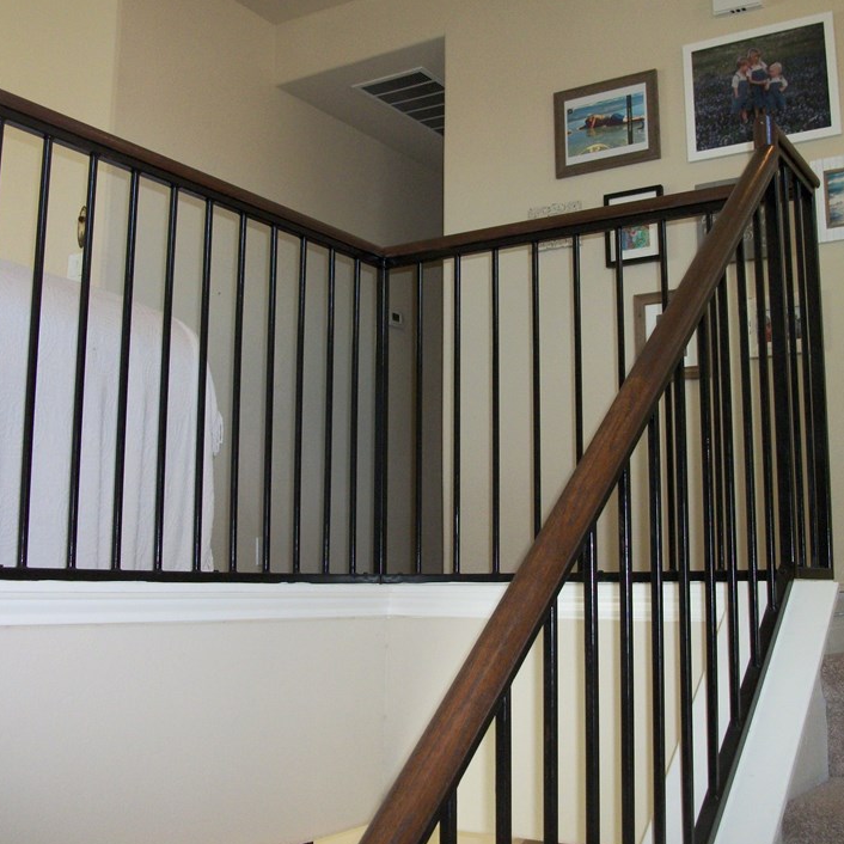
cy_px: 430
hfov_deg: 40.9
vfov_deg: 40.9
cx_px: 412
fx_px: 1131
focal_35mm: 41
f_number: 2.9
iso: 160
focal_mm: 5.7
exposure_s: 1/30
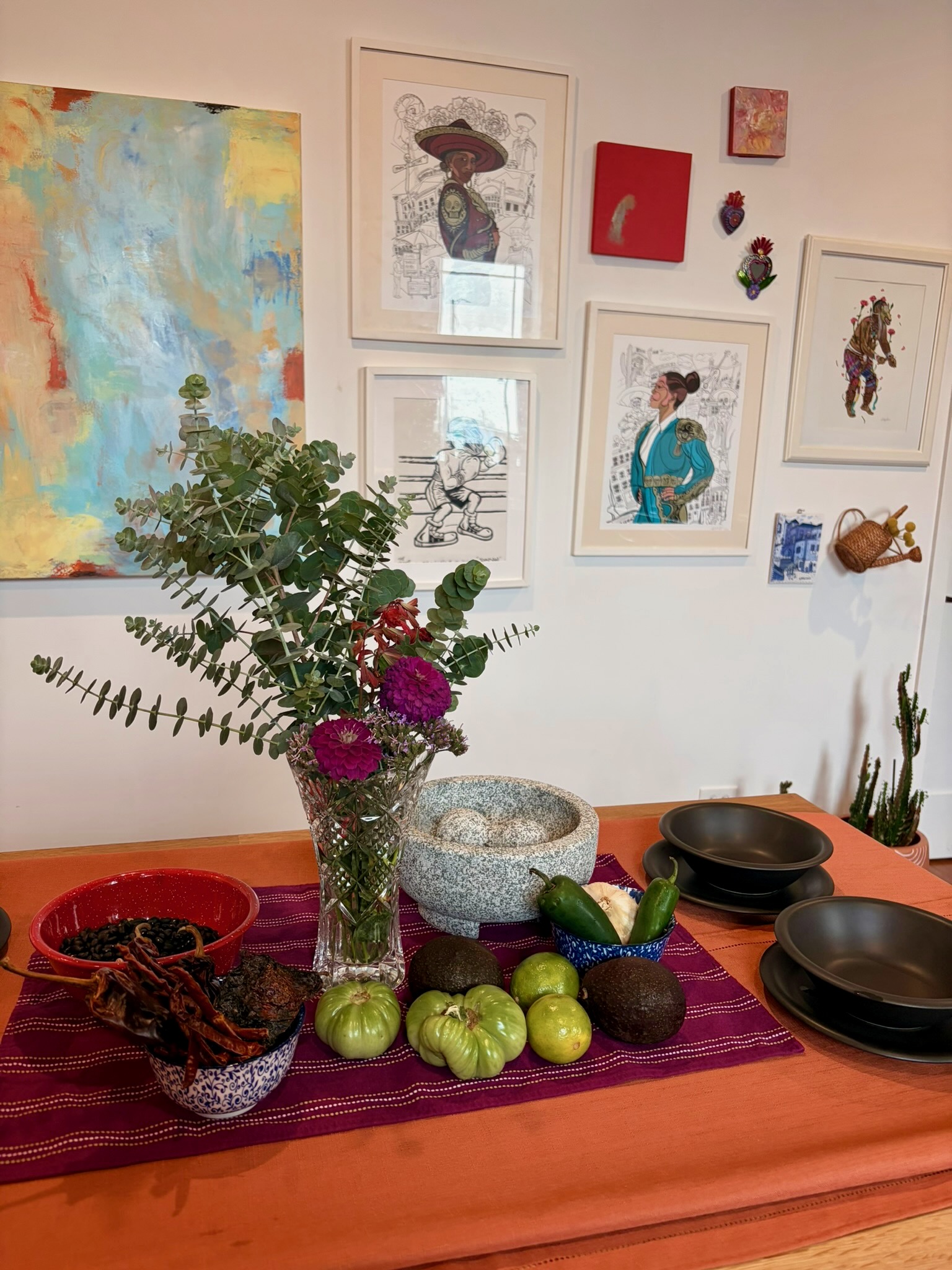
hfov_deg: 53.1
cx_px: 476
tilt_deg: -11.5
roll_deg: -1.7
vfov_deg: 67.3
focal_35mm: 26
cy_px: 635
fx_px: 953
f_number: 1.6
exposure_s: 1/101
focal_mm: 5.96
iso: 125
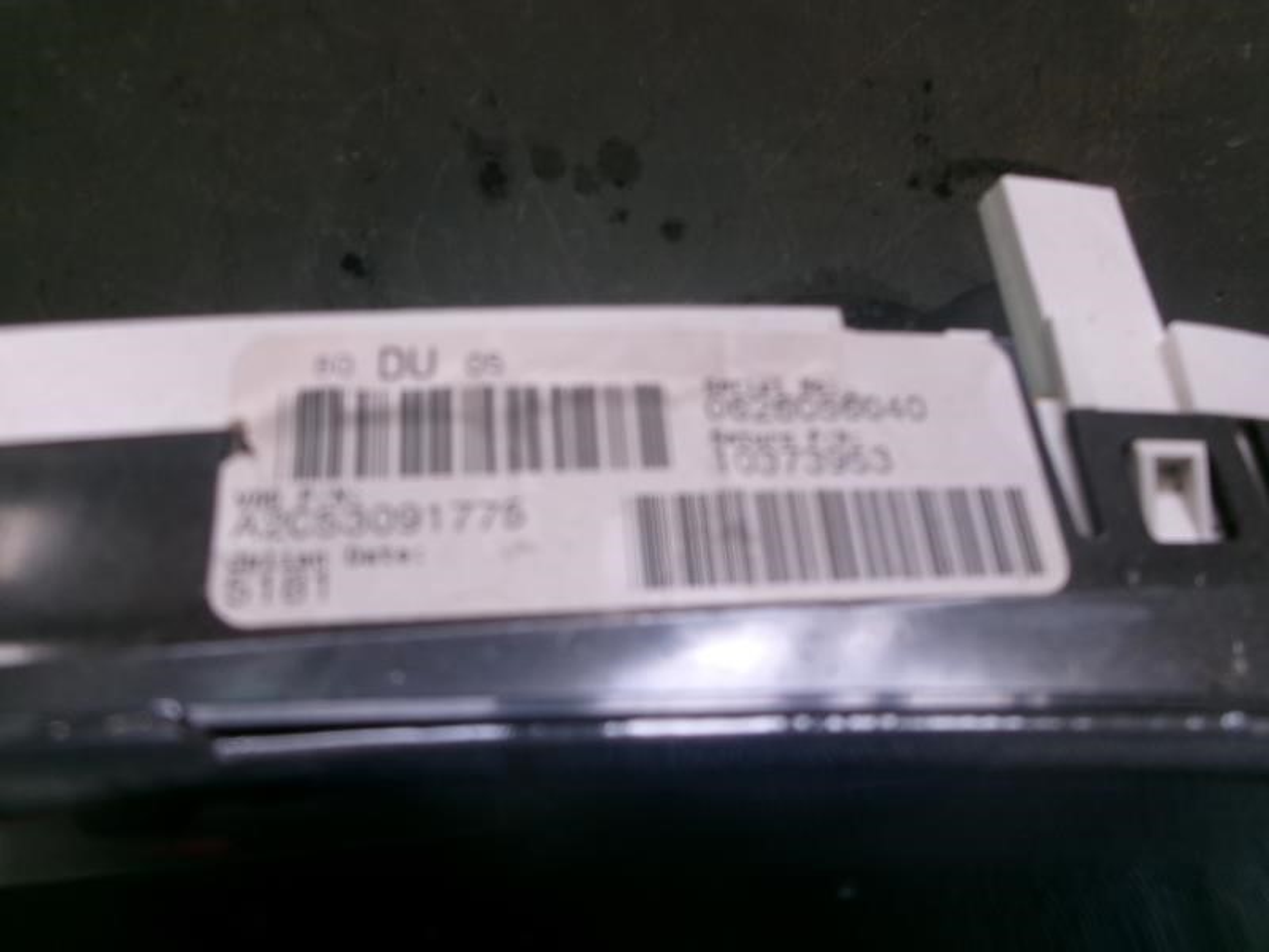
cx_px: 634
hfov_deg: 63.4
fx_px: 1026
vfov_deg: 49.7
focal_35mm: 28
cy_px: 476
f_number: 3.9
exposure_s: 1/34
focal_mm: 5.1
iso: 108
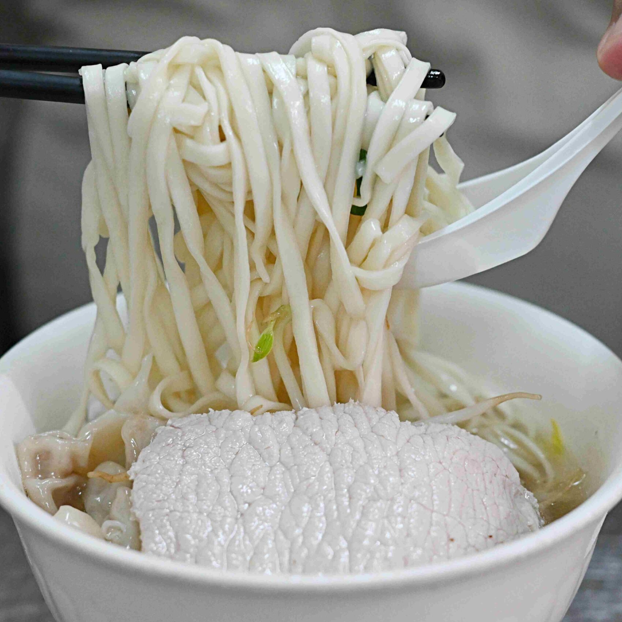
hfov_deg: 18.1
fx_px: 1952
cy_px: 312
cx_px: 328
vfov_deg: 18.1
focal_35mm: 96
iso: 2800
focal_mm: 50
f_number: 3.2
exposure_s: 1/200
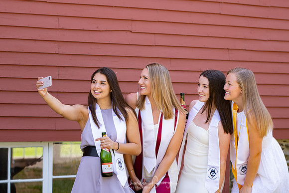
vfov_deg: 9.9
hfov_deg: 14.9
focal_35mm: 138
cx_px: 144
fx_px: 1108
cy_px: 96
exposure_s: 1/250
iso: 100
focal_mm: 92
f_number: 2.8
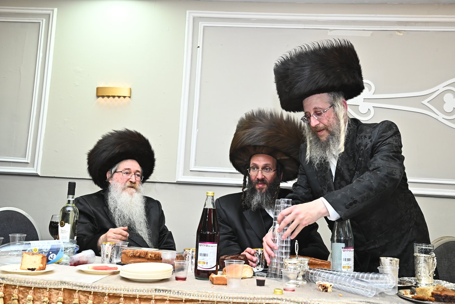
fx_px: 442
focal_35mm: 35
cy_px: 152
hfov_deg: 54.4
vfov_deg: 37.8
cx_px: 228
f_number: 5.6
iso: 2000
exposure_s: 1/200
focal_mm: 35
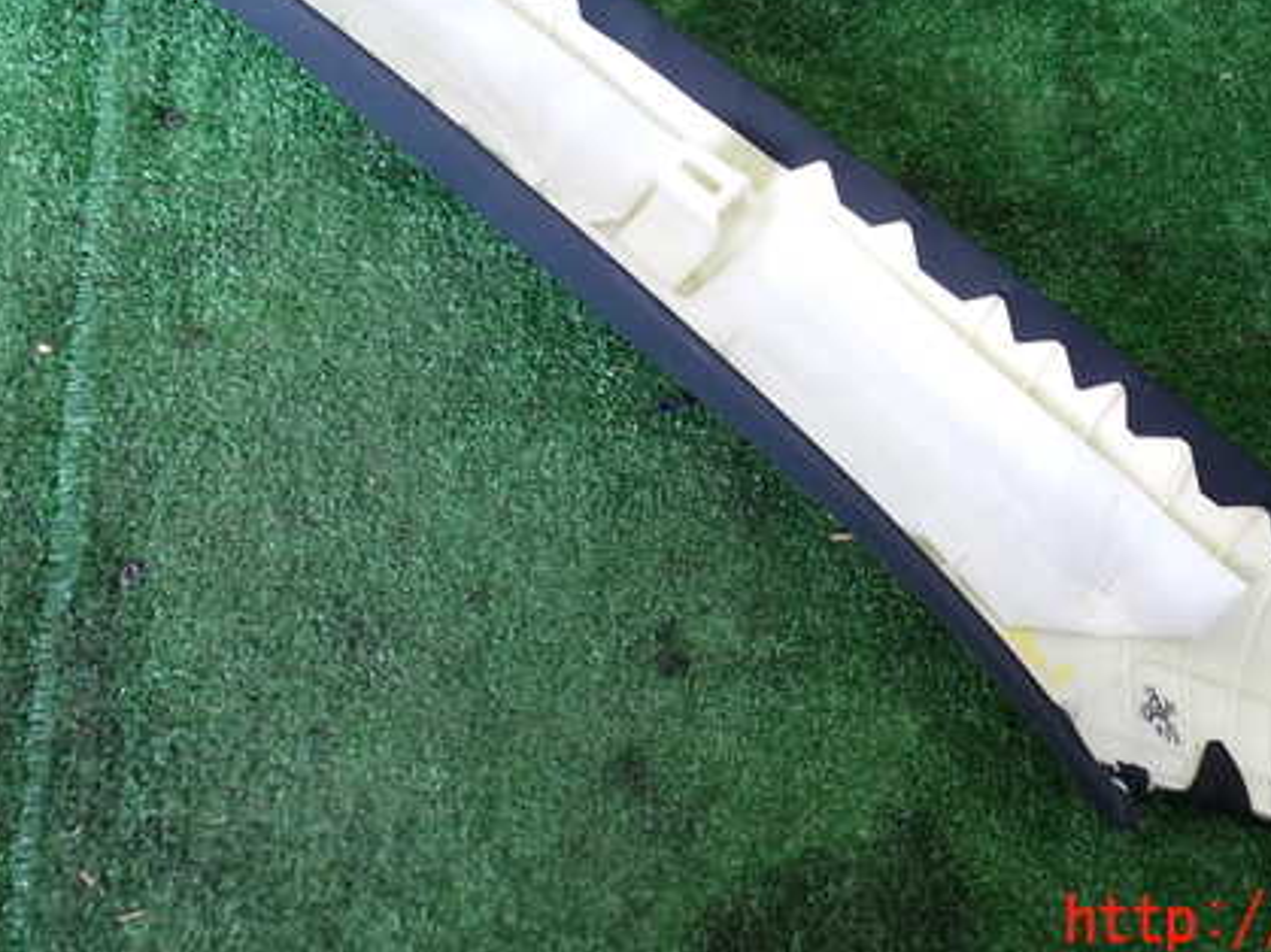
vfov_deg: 33.1
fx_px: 1578
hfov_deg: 43.3
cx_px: 840
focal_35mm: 43
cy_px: 279
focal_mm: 5.4
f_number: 2.3
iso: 200
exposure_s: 1/50
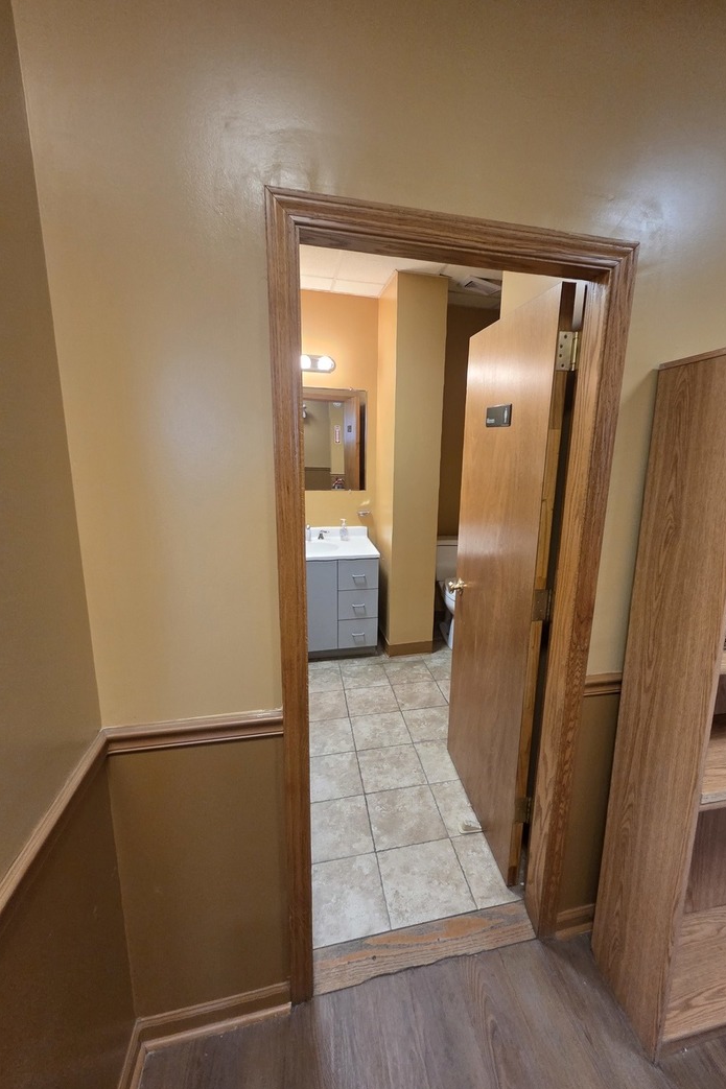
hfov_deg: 80.6
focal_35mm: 14
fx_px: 424
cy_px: 547
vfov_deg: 104.3
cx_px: 420
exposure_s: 1/60
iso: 500
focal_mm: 2.2
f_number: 2.2
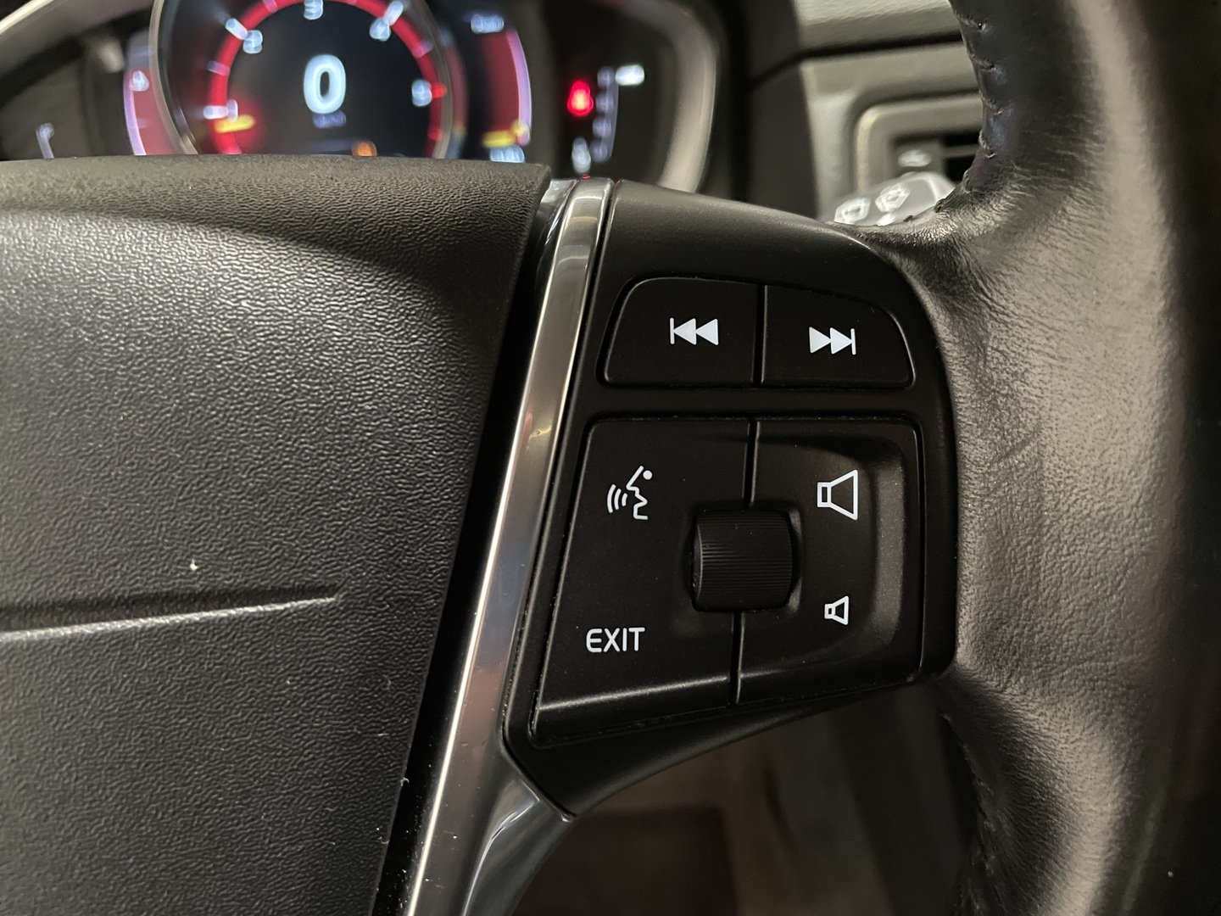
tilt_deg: -33.3
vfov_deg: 53.1
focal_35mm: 26
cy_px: 458
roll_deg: +6.1
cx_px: 610
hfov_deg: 67.3
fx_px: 917
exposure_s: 1/30
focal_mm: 4.2
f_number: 1.6
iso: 1250
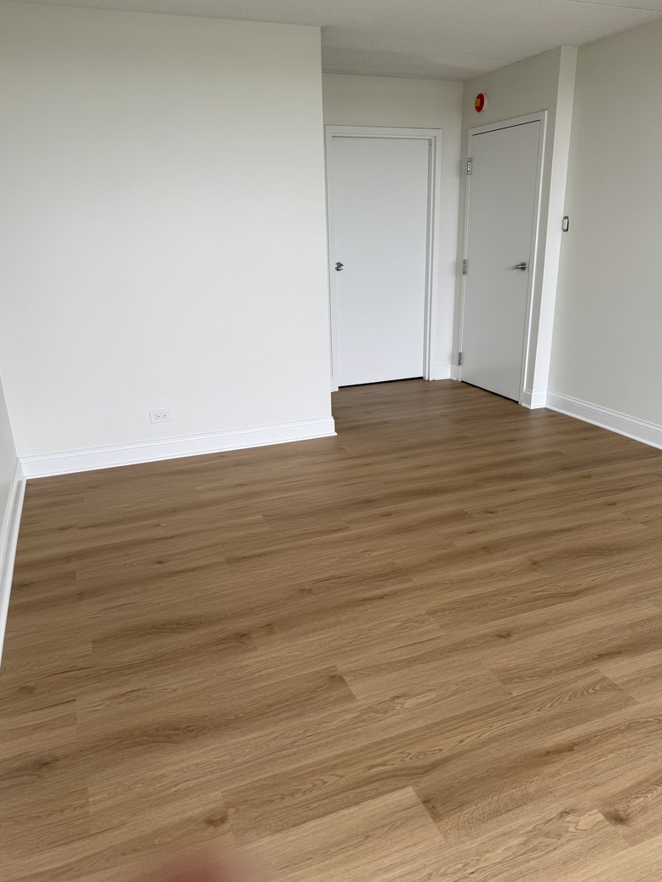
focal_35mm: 25
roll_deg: +1.3
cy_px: 458
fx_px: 637
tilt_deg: -20.1
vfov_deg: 69.4
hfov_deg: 54.9
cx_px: 334
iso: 64
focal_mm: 6.76
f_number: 1.78
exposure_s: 1/207
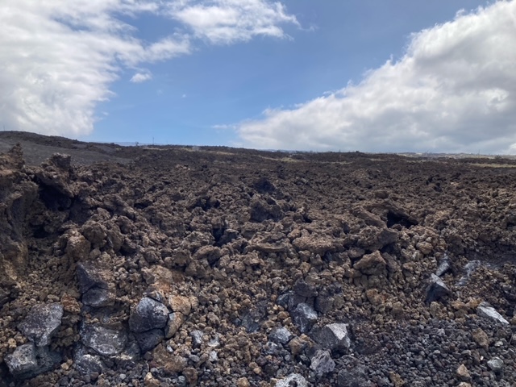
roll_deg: +0.2
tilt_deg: -0.3
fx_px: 417
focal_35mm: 28
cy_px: 194
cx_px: 258
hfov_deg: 63.4
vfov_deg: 49.7
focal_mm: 3.99
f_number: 1.8
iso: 20
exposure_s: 1/2315
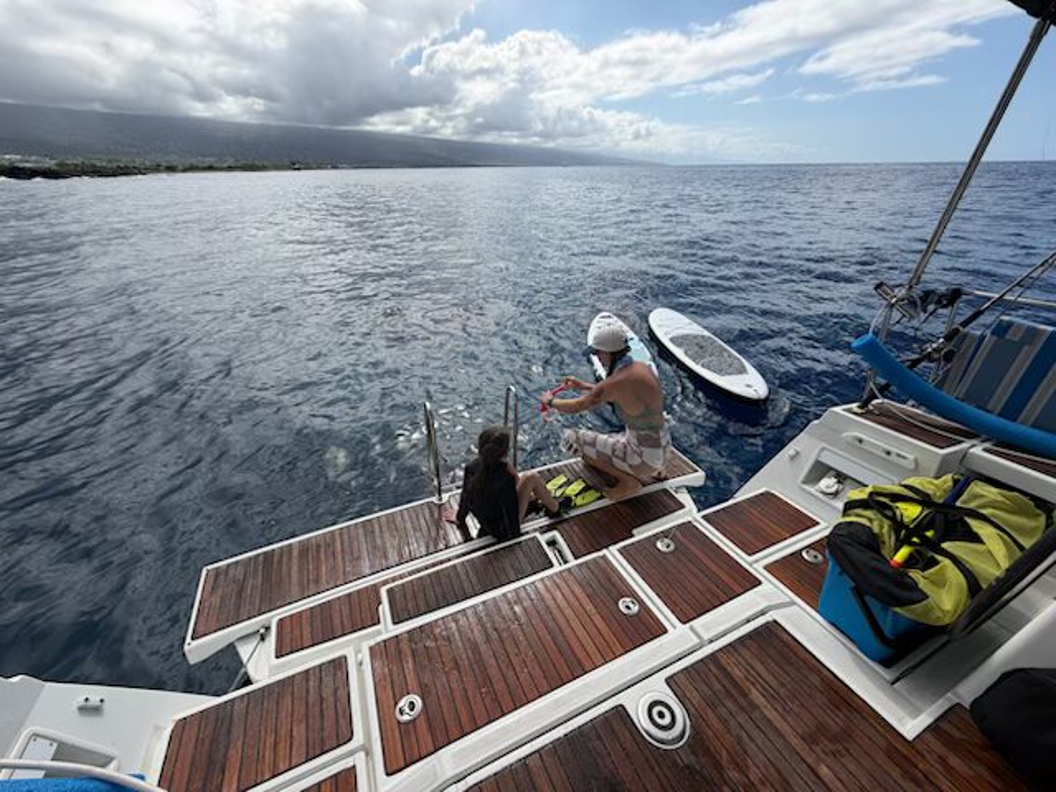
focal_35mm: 14
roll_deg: -0.1
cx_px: 528
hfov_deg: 102.1
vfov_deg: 85.7
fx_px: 427
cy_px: 396
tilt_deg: -28.6
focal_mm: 2.22
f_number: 2.2
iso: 20
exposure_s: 1/1145
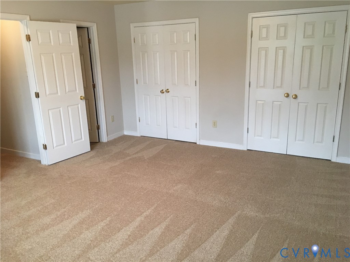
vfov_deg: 48.2
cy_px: 131
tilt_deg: -13.6
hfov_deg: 61.7
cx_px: 175
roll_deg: +1.5
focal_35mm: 29
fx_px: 293
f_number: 2.2
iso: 80
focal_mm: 4.15
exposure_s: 1/15
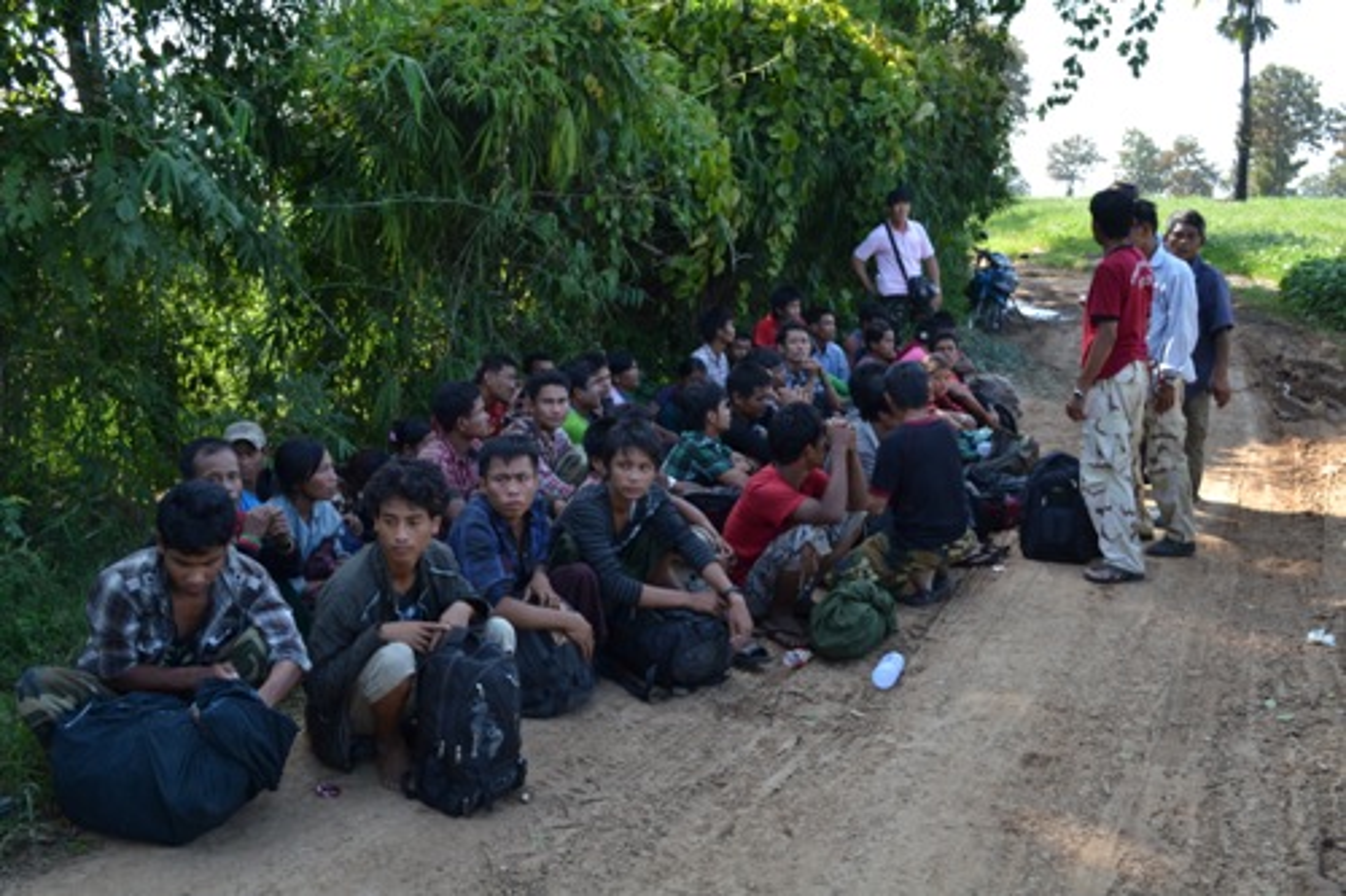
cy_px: 448
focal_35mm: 36
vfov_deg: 36.8
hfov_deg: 53.1
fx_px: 1345
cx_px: 673
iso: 100
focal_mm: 24
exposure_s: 1/50
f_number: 8
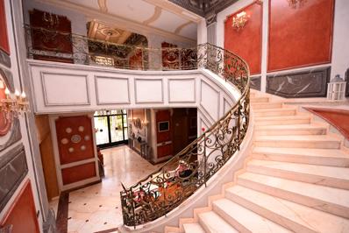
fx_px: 136
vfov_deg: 81.3
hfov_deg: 104.2
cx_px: 174
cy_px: 116
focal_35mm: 14
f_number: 4
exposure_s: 1/125
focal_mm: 14
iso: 250
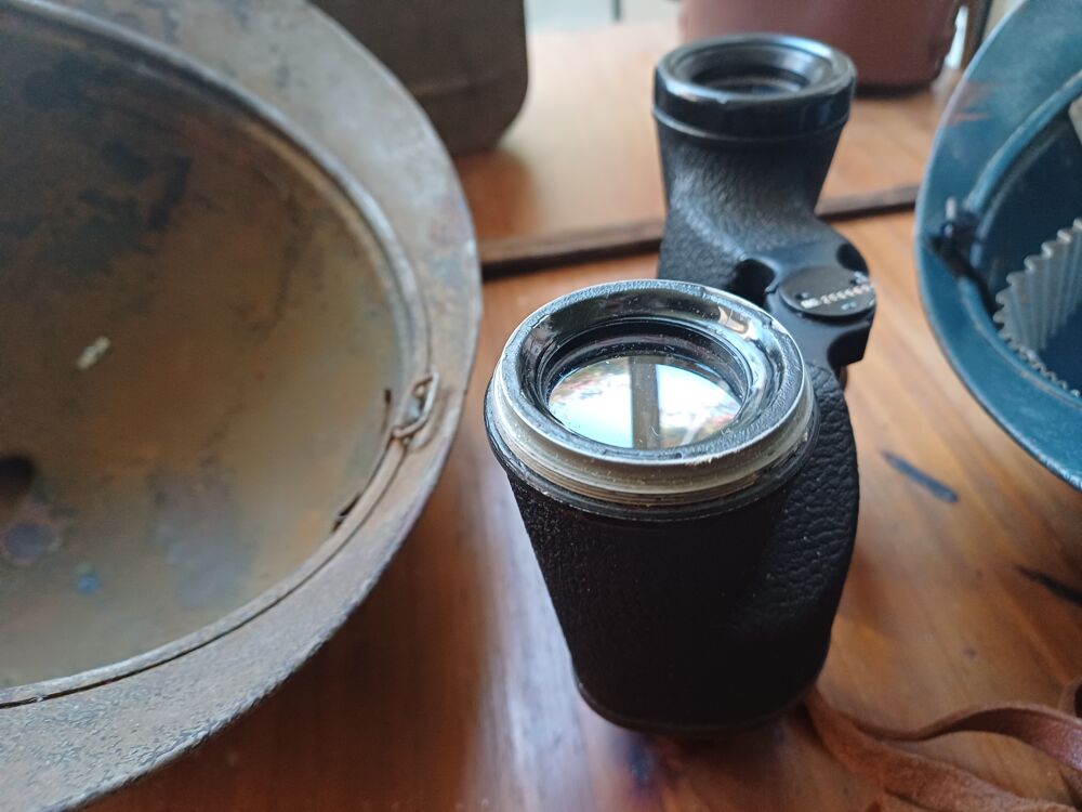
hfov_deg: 69.4
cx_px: 541
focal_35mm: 25
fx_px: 781
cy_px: 406
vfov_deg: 54.9
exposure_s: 1/33.3
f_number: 1.8
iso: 400
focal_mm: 4.65
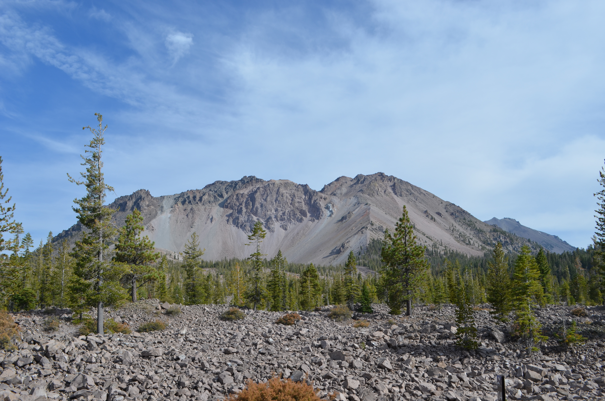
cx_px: 302
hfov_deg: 53.2
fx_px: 604
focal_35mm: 36
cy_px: 200
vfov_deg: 36.7
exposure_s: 1/250
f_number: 8
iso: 100
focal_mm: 24
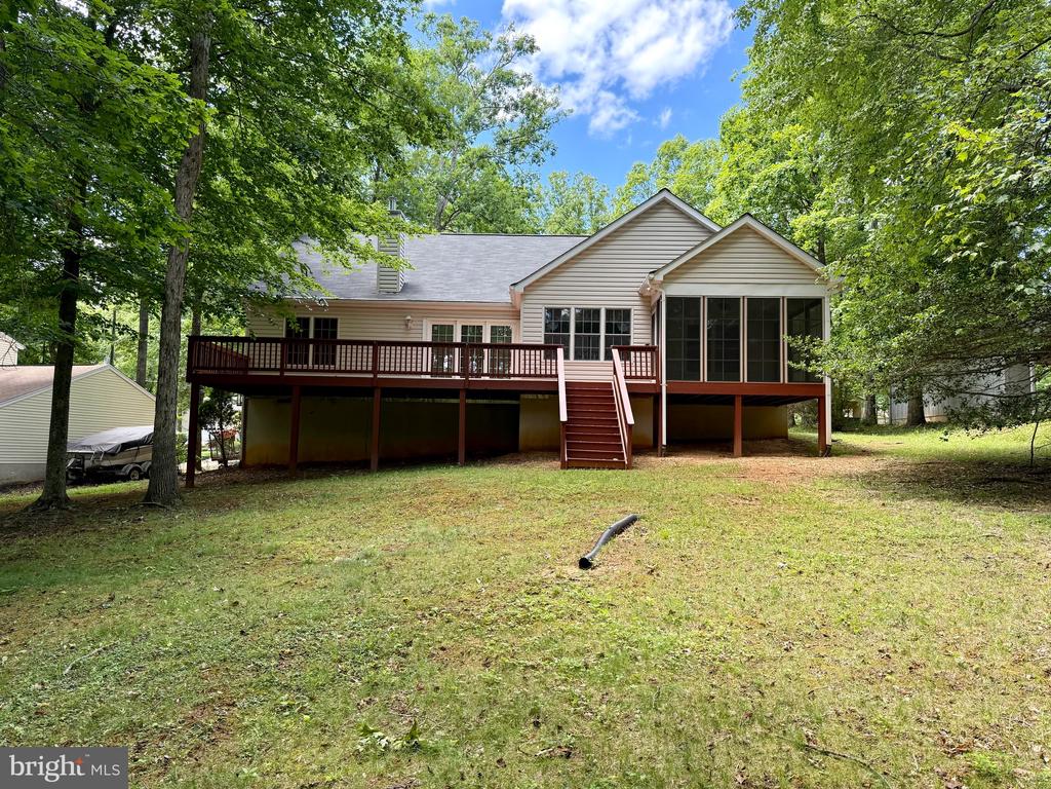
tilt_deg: +5.3
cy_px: 394
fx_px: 729
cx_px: 526
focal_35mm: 24
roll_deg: -0.9
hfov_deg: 71.6
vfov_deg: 56.8
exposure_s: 1/481
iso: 100
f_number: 1.78
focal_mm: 6.76
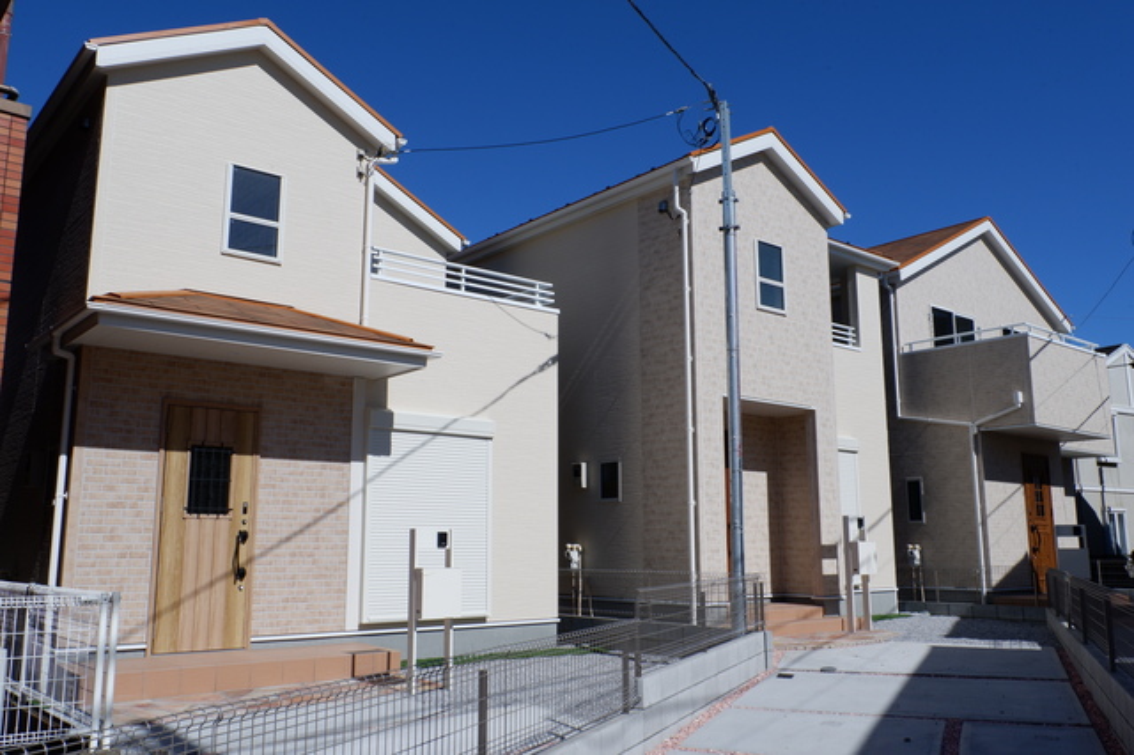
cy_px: 378
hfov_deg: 62.0
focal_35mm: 30
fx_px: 944
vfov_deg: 43.6
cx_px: 567
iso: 200
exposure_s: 1/400
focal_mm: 20.1
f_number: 13
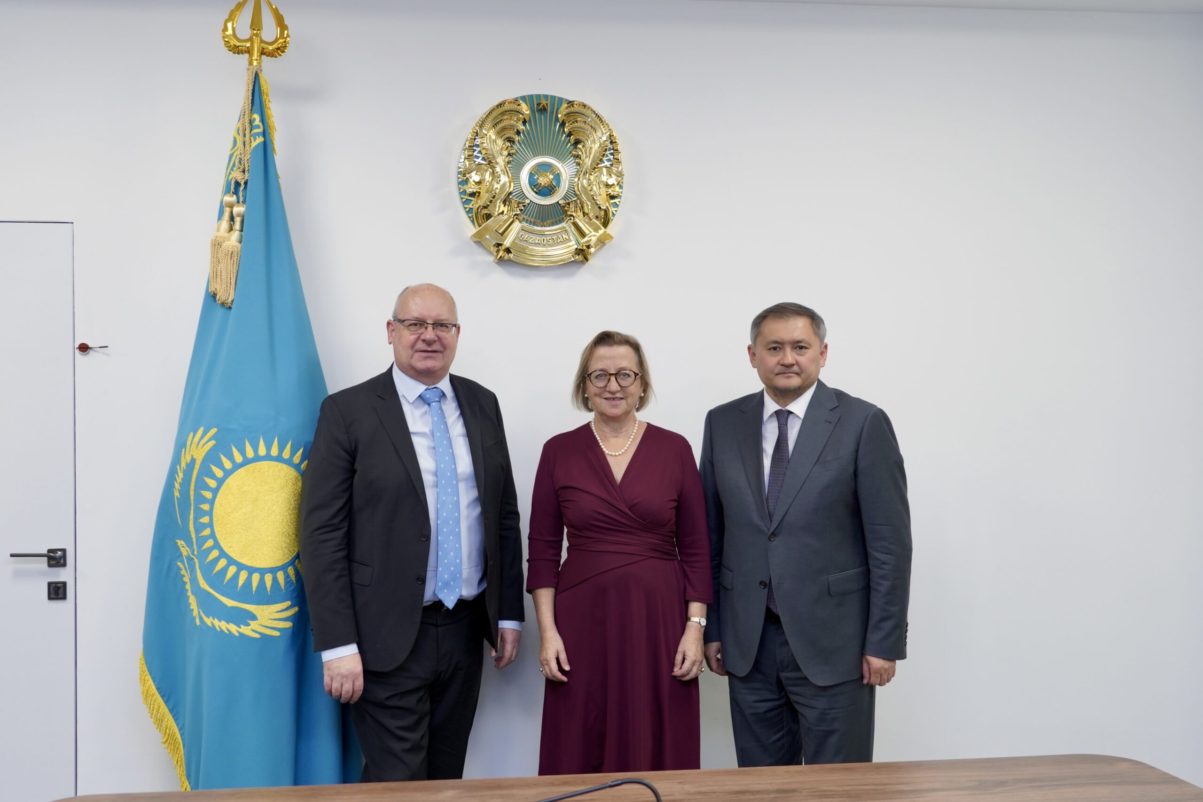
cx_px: 602
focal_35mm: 34
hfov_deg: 55.8
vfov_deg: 38.9
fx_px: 1136
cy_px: 401
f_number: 5
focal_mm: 34
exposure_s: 1/125
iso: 1000
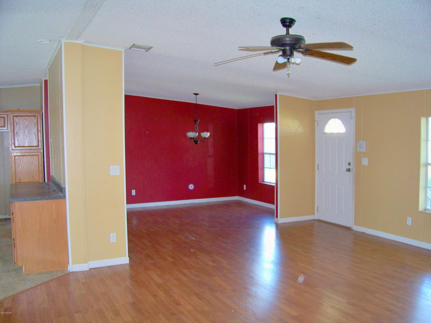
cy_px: 162
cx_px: 216
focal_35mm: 33
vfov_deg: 42.9
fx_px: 411
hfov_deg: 55.4
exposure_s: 1/30
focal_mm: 5.85
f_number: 2.8
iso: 200
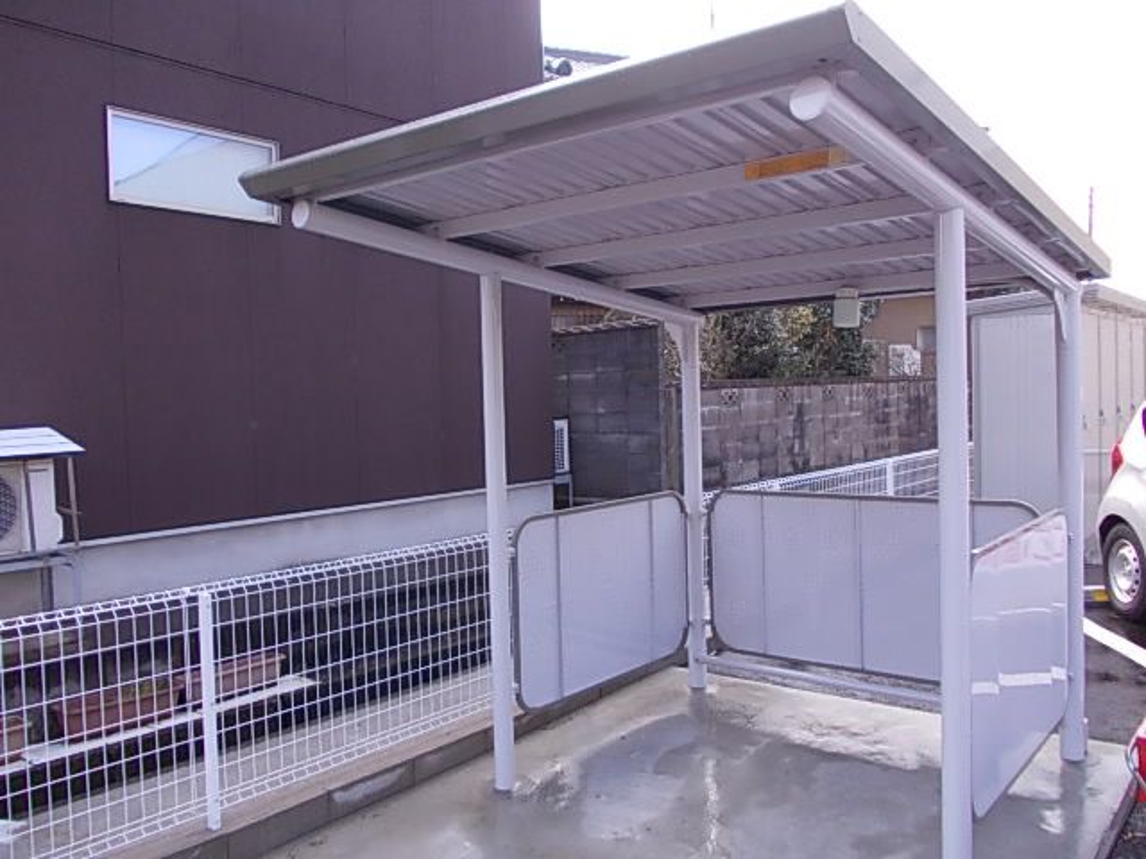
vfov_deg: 49.7
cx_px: 573
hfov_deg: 63.4
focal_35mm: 28
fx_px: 927
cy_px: 430
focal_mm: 4
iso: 80
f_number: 2.7
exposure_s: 1/200
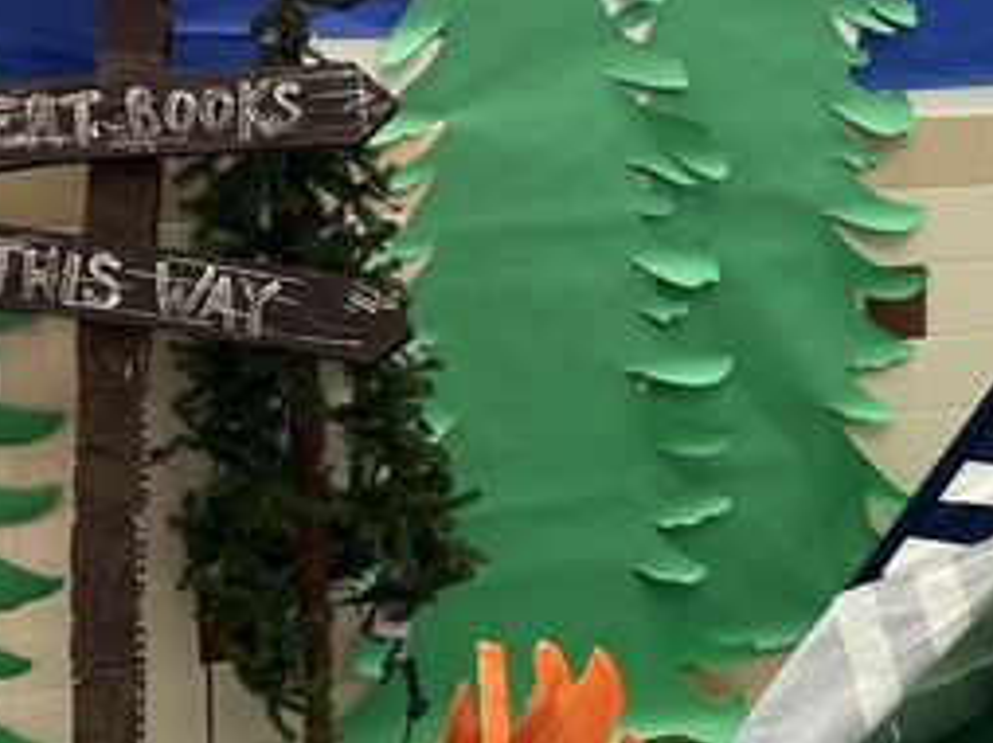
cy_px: 418
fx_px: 2350
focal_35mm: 82
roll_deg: +0.2
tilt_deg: -9.6
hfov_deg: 23.4
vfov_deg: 18.0
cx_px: 844
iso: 125
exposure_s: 1/120
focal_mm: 5.7
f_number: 1.5
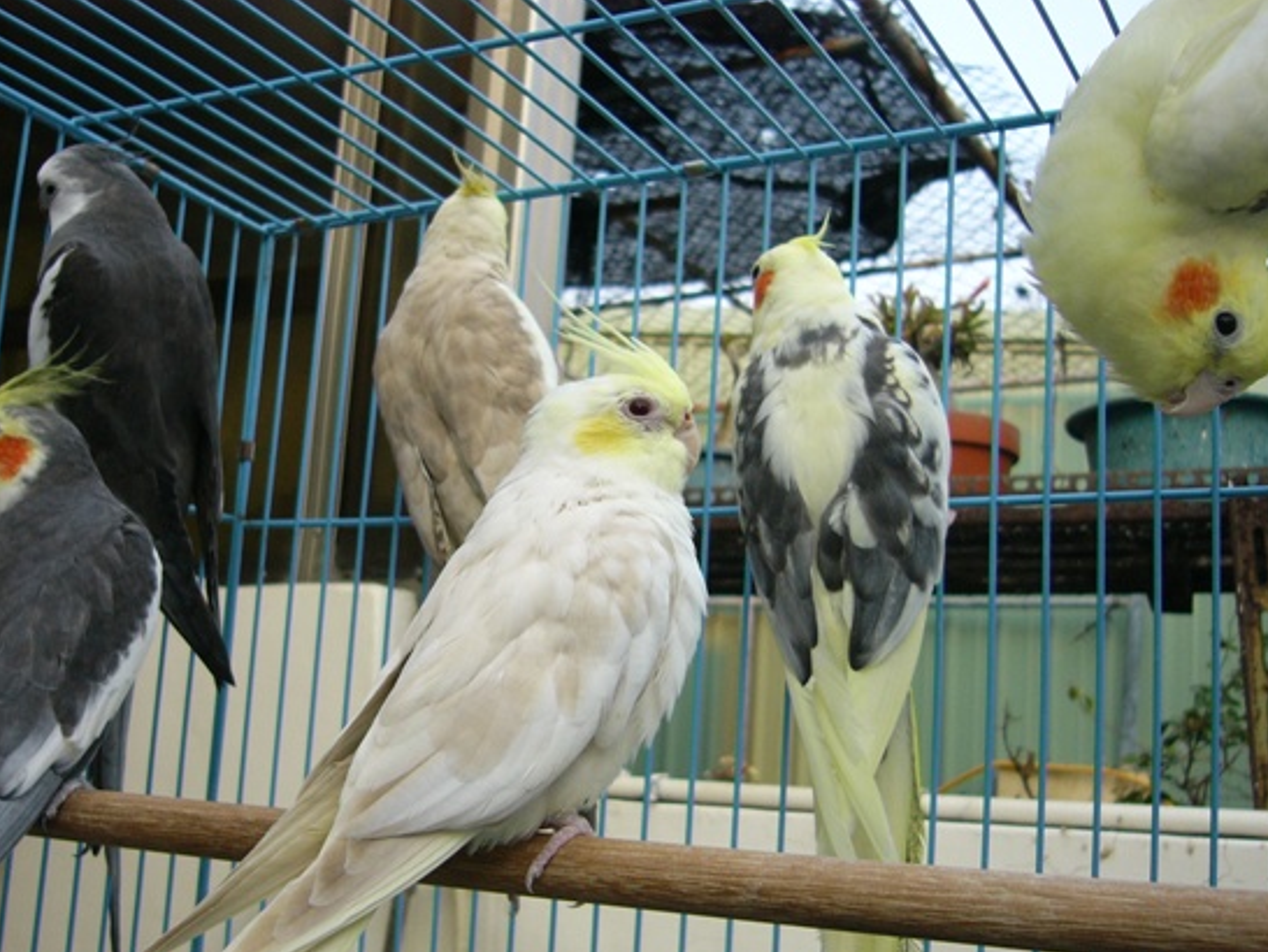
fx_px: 1503
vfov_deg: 35.1
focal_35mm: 41
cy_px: 541
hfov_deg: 45.7
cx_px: 576
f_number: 2.8
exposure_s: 1/160
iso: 100
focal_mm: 5.8
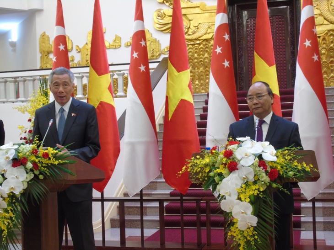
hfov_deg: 35.6
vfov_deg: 27.0
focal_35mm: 54
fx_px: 521
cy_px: 125
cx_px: 167
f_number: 4.3
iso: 400
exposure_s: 1/10
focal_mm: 9.6
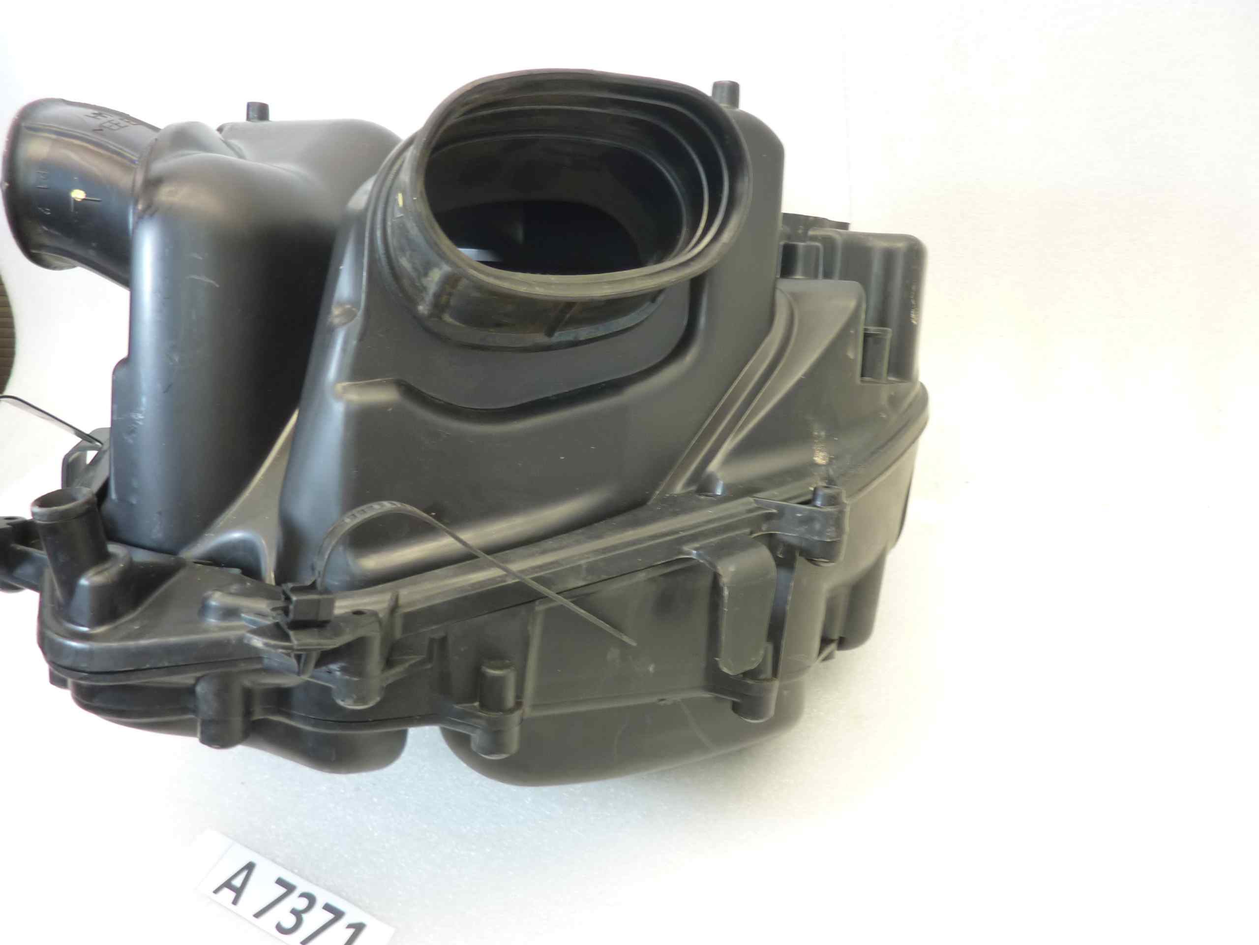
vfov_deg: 54.9
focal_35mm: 25
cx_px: 630
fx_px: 909
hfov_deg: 69.4
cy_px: 472
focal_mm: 4.1
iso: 125
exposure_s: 1/8
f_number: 3.3
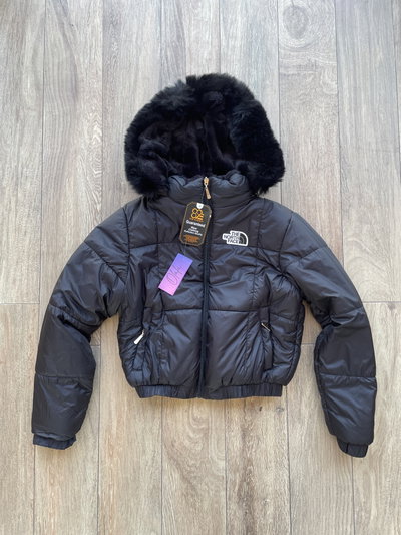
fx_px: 401
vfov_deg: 67.3
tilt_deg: -84.6
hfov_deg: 53.1
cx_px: 200
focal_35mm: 26
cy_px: 268
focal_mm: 4.2
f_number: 1.6
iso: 50
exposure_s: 1/121
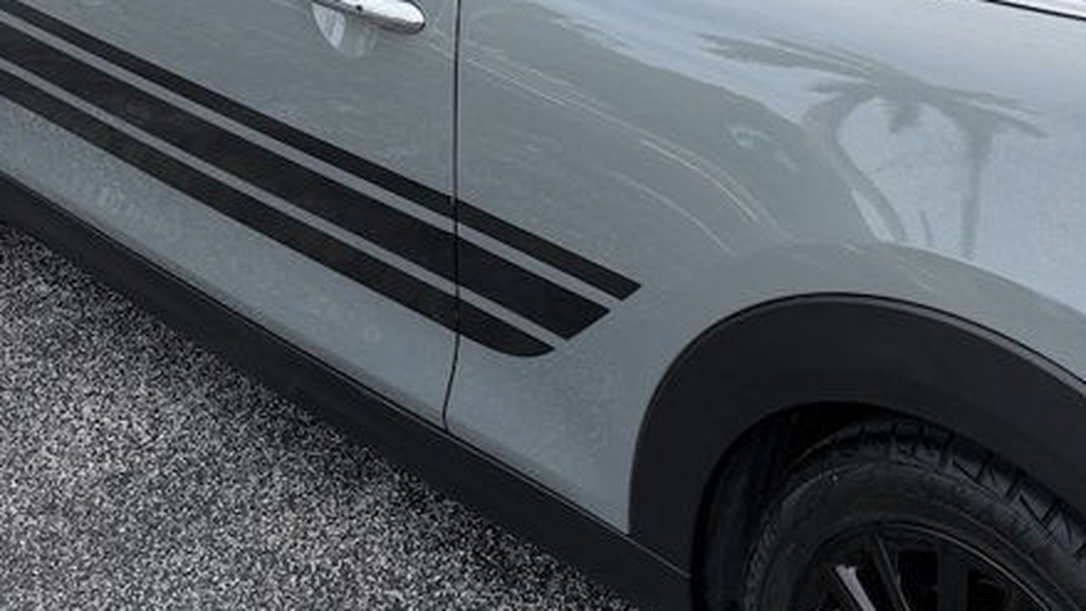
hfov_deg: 33.2
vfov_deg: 19.7
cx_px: 898
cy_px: 228
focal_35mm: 61
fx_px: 1757
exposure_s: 1/1314
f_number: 1.78
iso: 80
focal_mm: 6.76
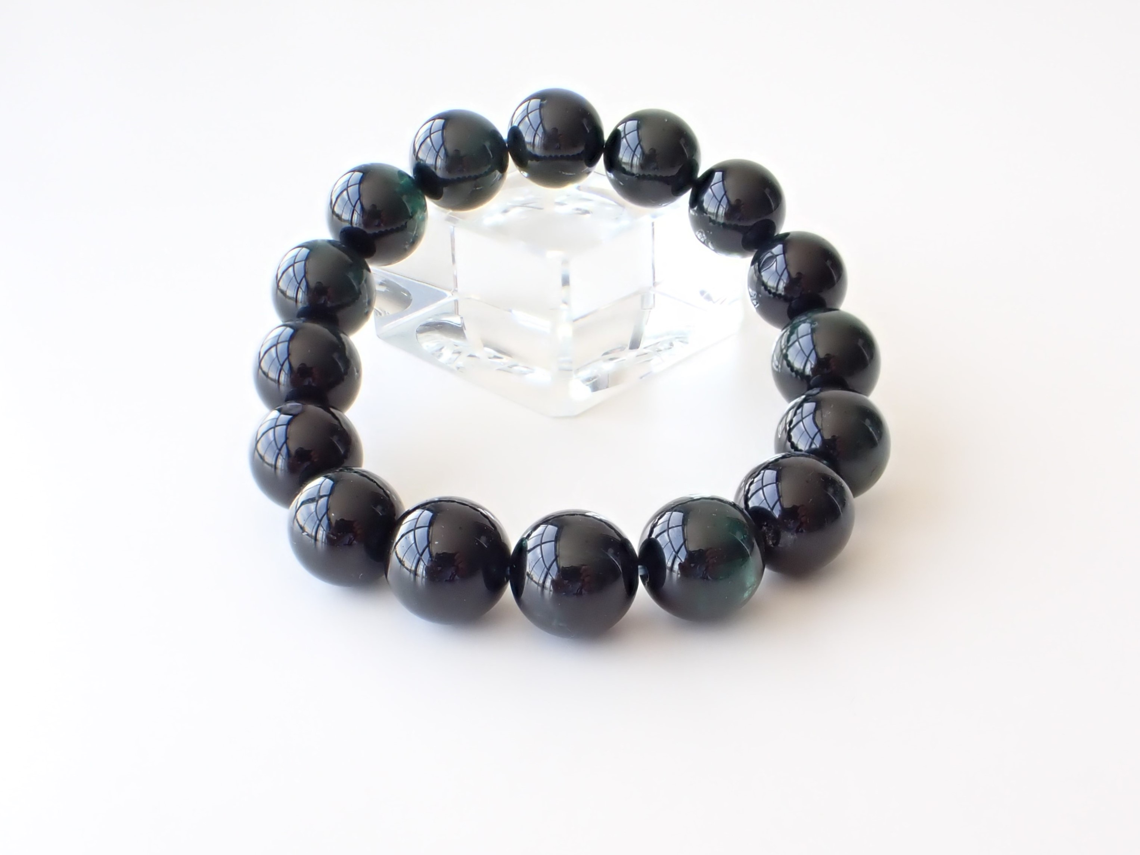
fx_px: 988
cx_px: 570
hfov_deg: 60.0
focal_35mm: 30
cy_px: 428
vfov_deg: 46.8
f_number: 3.2
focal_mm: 5.4
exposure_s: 1/125
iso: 125
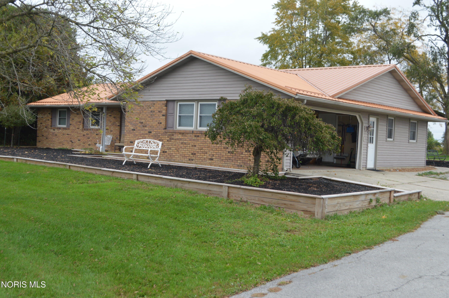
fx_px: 542
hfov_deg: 45.0
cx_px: 224
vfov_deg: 30.8
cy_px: 149
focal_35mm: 44
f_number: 5.6
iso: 200
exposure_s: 1/125
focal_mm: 29
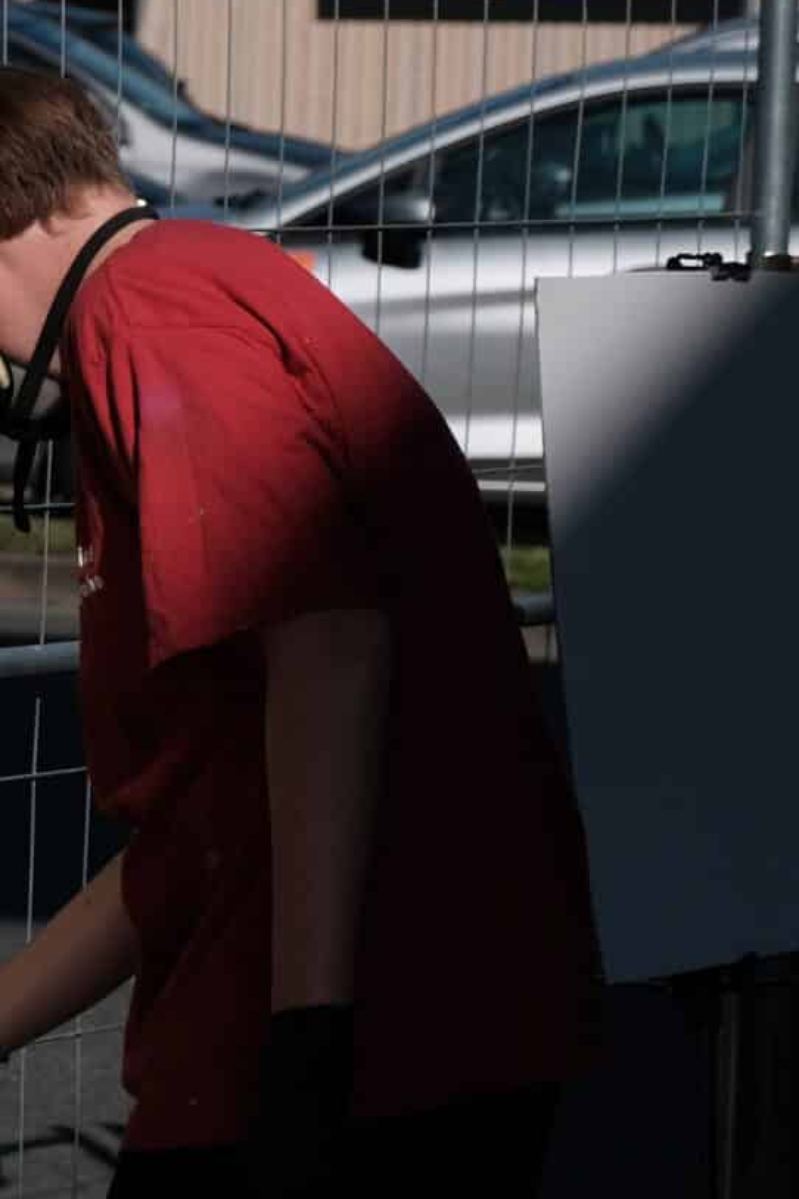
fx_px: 7656
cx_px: -991
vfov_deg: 8.9
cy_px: 865
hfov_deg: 5.8
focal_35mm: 230
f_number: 4
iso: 200
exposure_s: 1/4000
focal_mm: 48.4
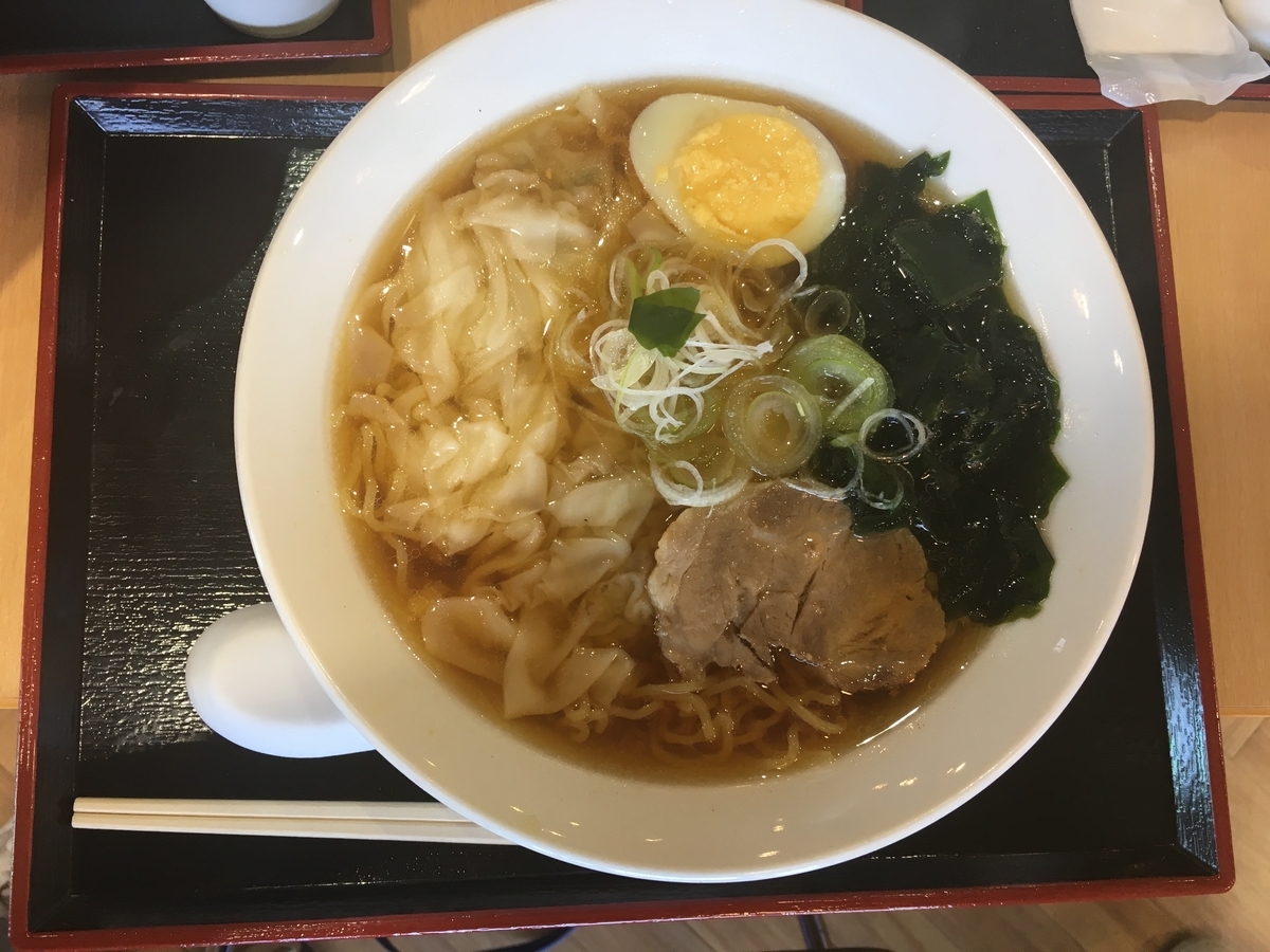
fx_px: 1064
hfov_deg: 61.7
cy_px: 476
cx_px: 635
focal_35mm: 29
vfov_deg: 48.2
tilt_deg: -80.1
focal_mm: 4.15
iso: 32
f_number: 2.2
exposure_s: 1/40
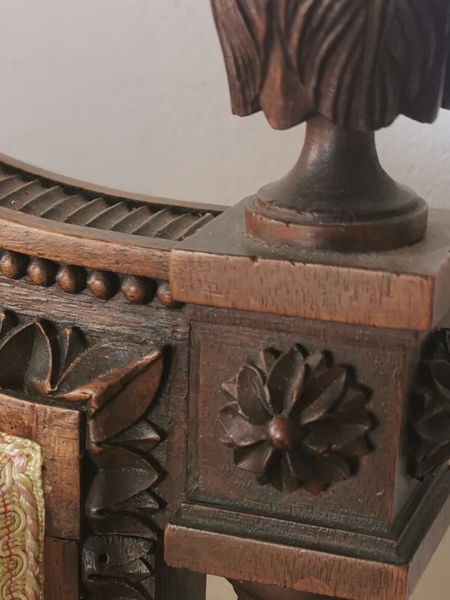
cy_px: 584
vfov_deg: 22.2
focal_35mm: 85
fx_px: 1474
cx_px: 55
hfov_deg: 17.1
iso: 125
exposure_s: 1/100
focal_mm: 5.56
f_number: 1.6
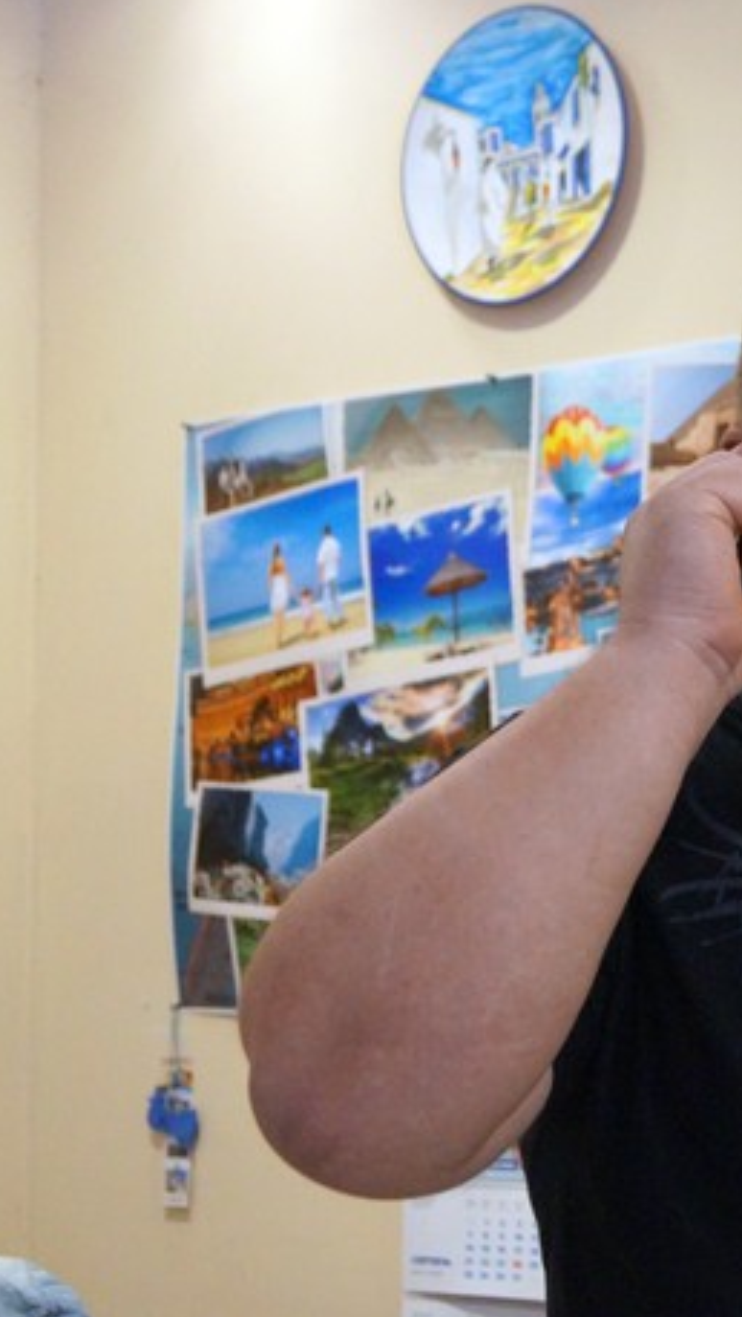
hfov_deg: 16.0
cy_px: 651
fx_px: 2516
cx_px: 940
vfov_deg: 29.3
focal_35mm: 72
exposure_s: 1/60
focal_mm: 30
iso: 3200
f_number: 4.5
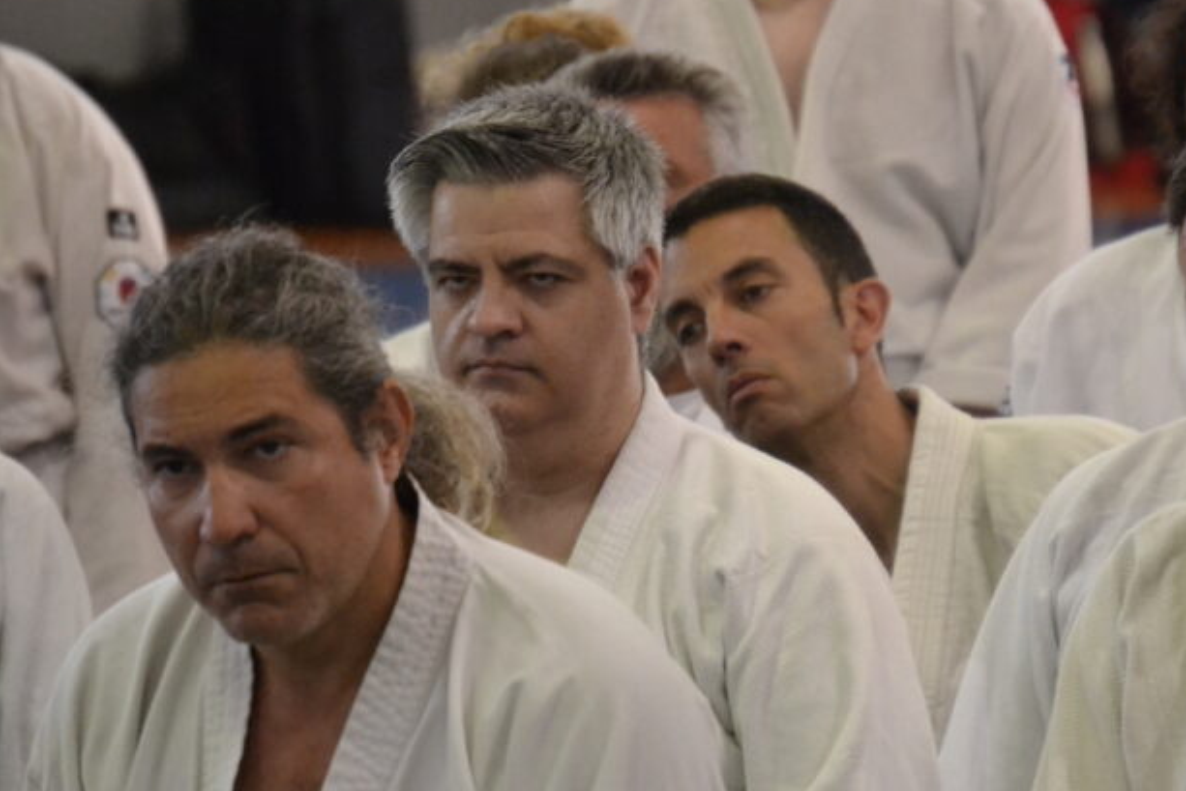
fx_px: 16508
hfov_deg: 4.1
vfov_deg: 2.7
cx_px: 894
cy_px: 508
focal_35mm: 501
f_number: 5.6
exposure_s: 1/160
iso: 3200
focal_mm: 200
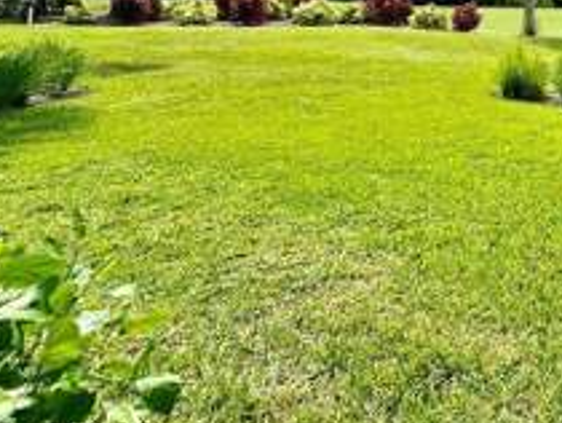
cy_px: -21
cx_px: 581
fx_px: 520
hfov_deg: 46.1
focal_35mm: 32
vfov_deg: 38.1
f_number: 2.2
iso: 50
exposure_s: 1/4464
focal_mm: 2.22
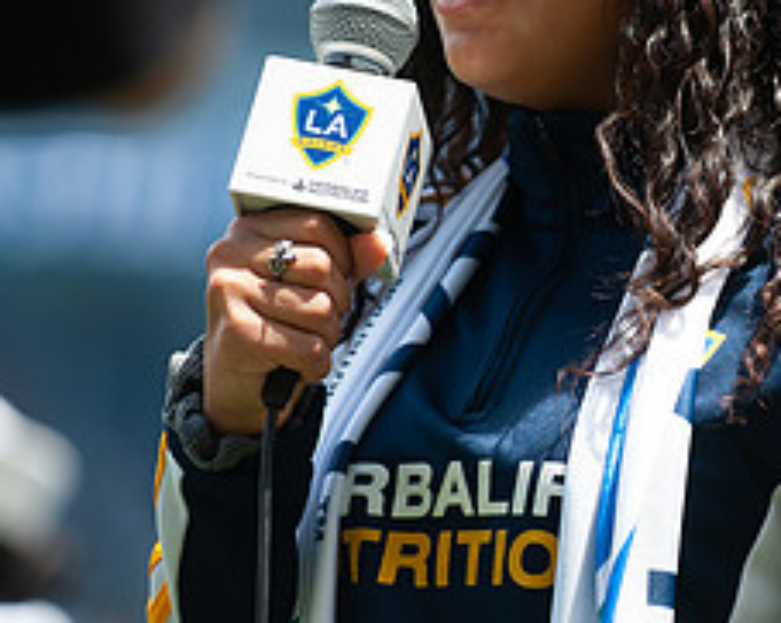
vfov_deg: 3.2
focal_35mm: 480
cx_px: 674
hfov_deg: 4.0
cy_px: 268
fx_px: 11081
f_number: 3.5
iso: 200
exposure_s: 1/1000
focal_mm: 200
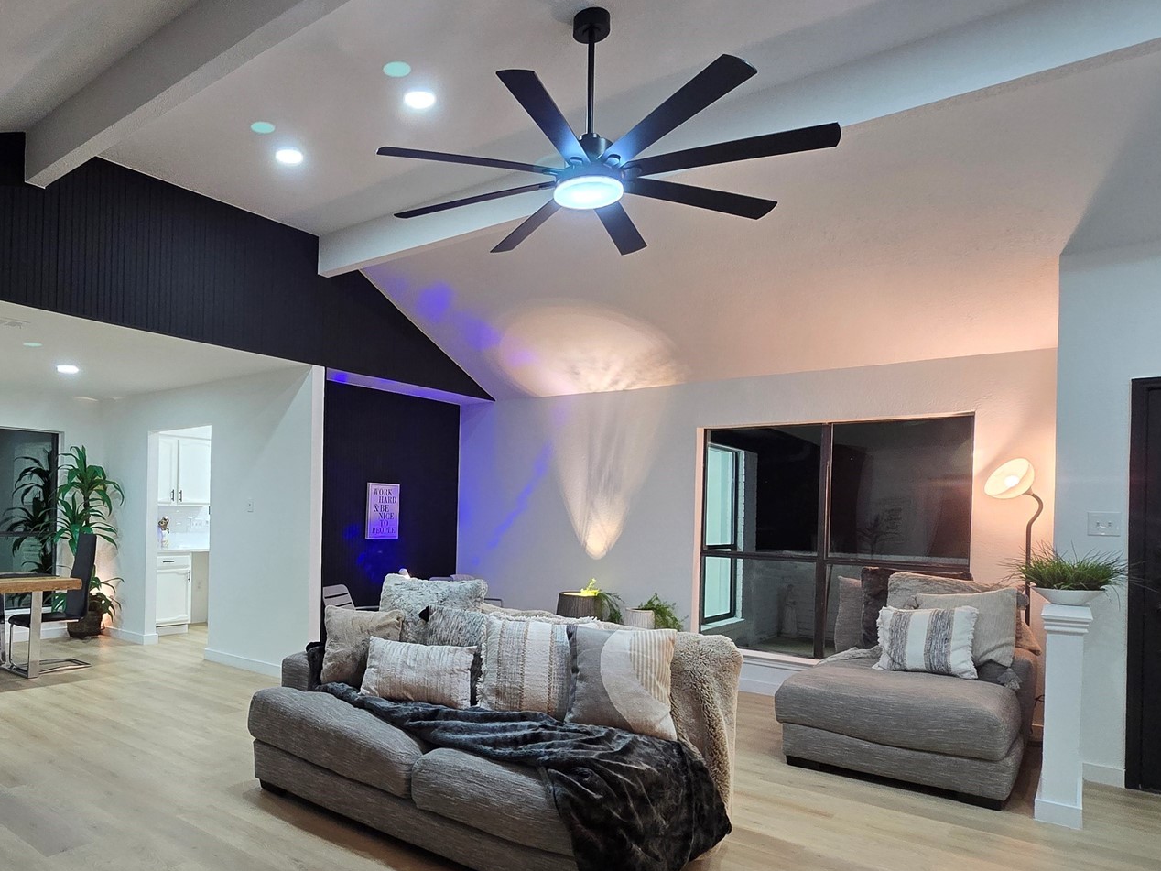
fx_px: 704
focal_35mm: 21
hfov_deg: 76.3
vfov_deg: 63.0
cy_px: 513
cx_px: 381
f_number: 2.2
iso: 250
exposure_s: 1/60
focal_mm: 2.2
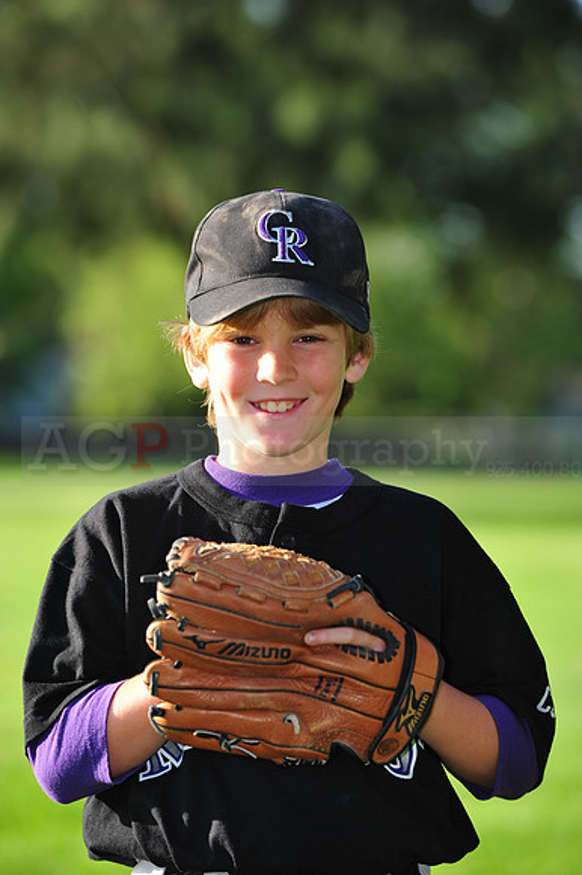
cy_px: 438
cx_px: 291
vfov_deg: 12.5
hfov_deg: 8.3
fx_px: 4006
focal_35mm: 165
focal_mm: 165
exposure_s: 1/400
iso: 200
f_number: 5
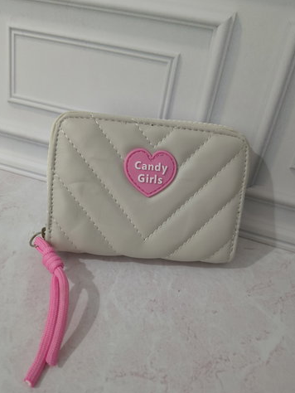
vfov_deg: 65.3
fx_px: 307
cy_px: 199
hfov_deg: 51.4
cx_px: 147
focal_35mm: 27
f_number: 1.8
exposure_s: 1/50
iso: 533
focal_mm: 5.56
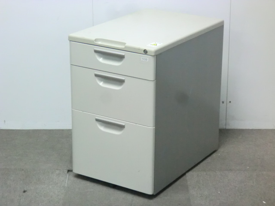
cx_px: 138
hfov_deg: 21.5
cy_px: 103
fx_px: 723
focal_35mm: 91
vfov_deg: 16.2
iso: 800
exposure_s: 1/25
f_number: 5.4
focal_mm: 16.5
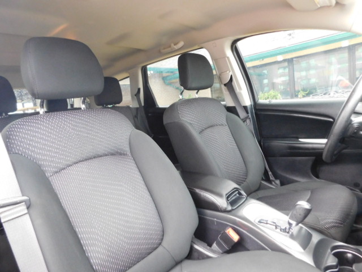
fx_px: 241
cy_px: 136
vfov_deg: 58.9
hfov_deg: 73.9
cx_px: 181
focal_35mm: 23
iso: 400
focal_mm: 4
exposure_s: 1/30
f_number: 3
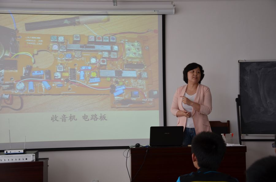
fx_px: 459
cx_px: 138
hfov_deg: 33.5
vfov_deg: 22.5
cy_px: 91
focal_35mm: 60
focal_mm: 40
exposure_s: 1/80
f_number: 4.5
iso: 400
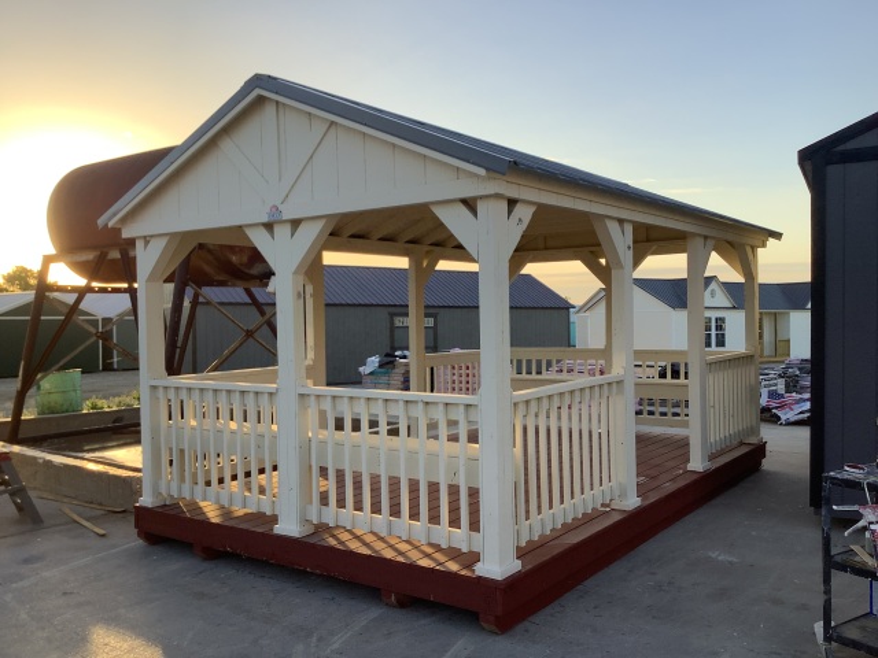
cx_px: 439
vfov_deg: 45.4
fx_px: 786
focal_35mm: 31
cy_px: 329
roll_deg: +1.0
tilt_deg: -2.4
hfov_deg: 58.4
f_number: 2.4
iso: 25
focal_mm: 3.3
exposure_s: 1/303
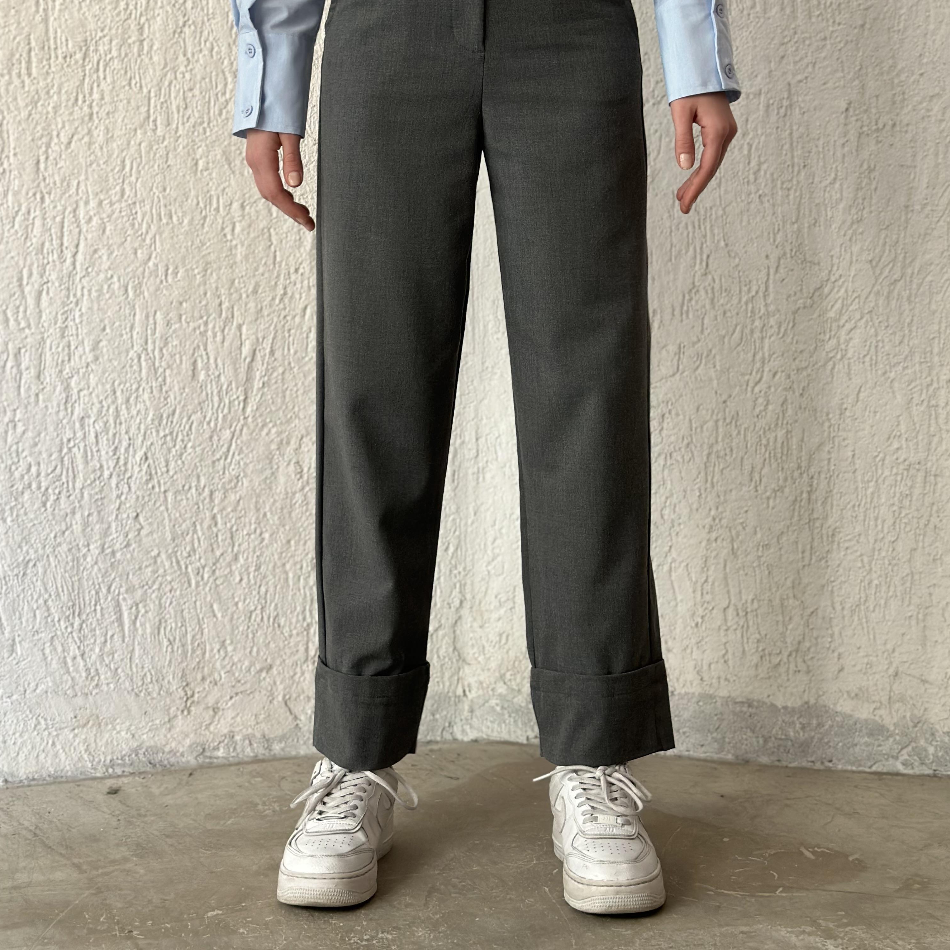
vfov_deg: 29.8
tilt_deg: -0.5
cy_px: 322
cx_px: 477
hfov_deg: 30.0
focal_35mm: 57
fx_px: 1770
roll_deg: -0.1
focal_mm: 6.86
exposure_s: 1/108
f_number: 1.78
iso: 125
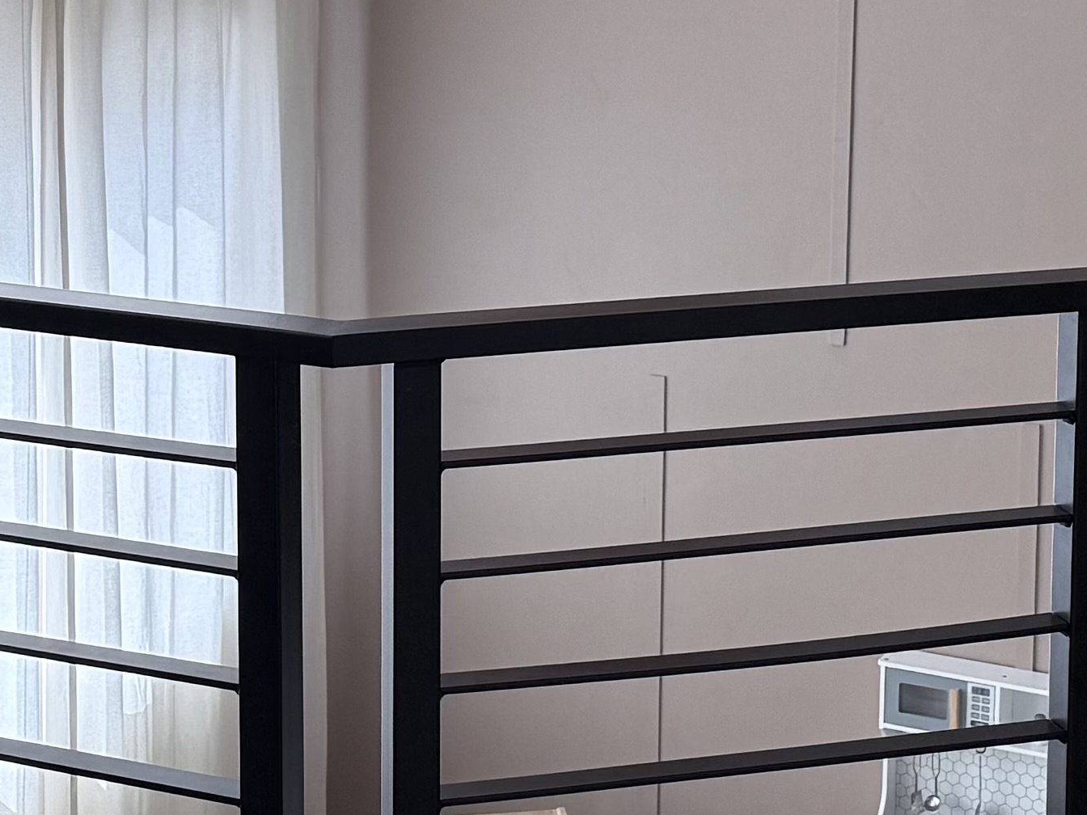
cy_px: 138
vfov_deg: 14.4
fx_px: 3203
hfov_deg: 19.3
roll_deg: -0.3
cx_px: 514
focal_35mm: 102
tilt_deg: -9.4
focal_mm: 6.76
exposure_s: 1/199
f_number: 1.78
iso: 100
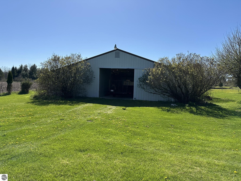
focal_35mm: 24
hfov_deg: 71.6
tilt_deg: -1.9
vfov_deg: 56.8
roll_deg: -2.2
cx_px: 120
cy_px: 90
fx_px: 167
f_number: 1.78
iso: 80
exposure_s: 1/4545
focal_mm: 6.86
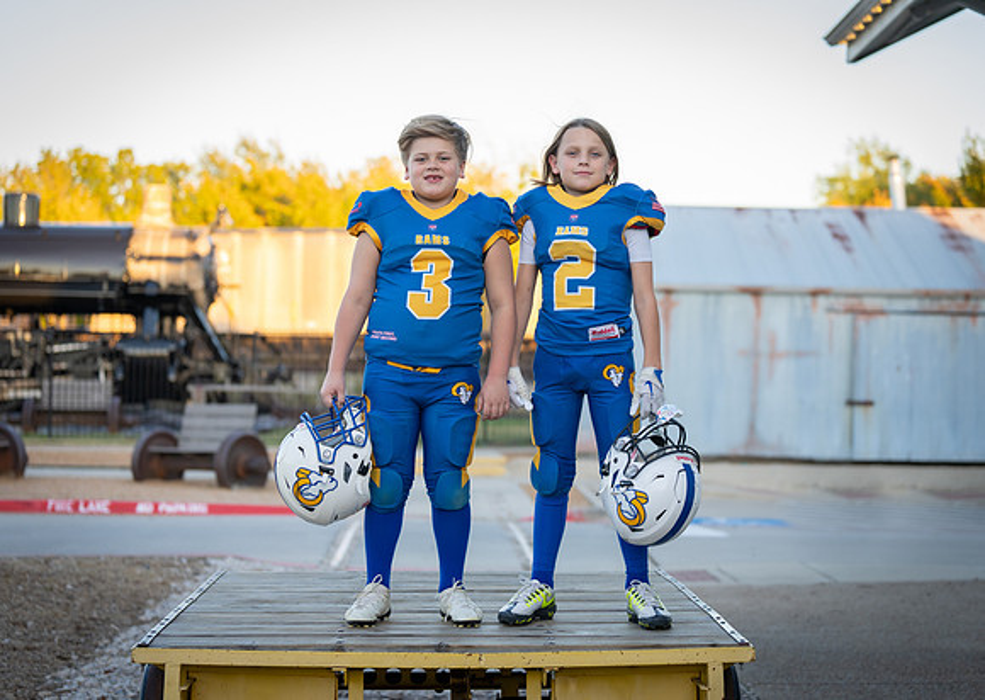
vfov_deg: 18.6
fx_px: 2138
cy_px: 343
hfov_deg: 25.9
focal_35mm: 77
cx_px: 536
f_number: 2.8
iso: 320
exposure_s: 1/320
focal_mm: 70
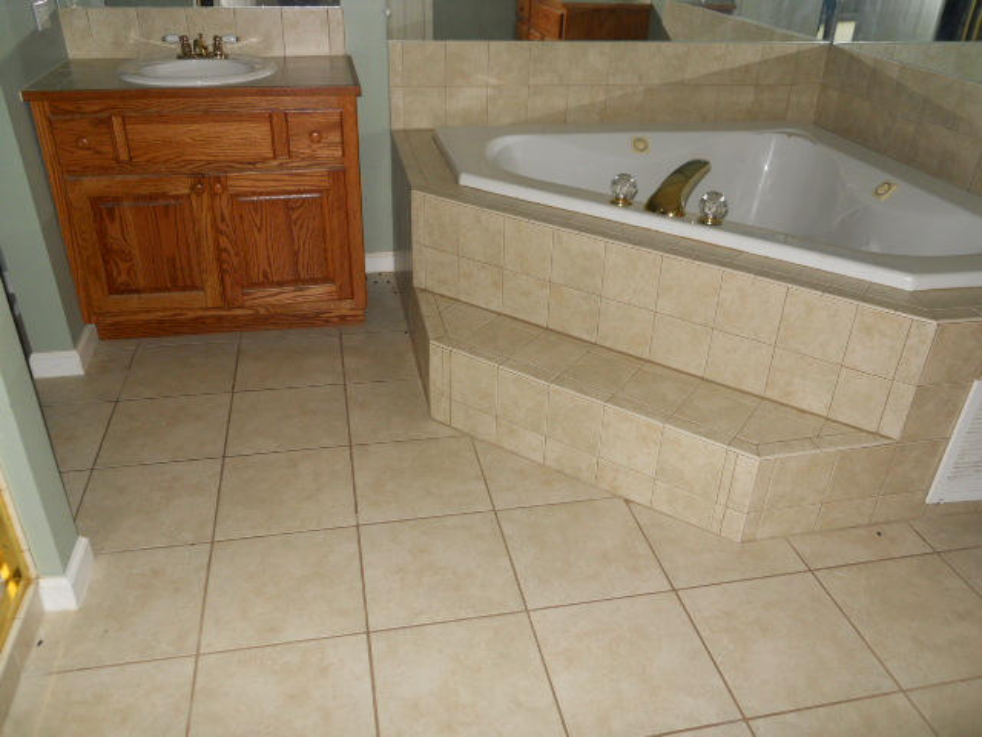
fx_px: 794
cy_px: 368
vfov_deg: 49.7
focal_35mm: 28
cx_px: 491
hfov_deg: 63.4
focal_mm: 5
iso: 125
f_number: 2.7
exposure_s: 1/25
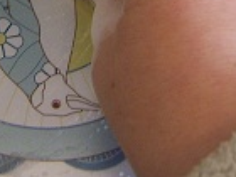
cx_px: 88
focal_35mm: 147
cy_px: -142
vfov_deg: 9.6
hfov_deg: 13.4
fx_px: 1002
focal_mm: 7.8
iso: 100
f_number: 2.8
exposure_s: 1/15
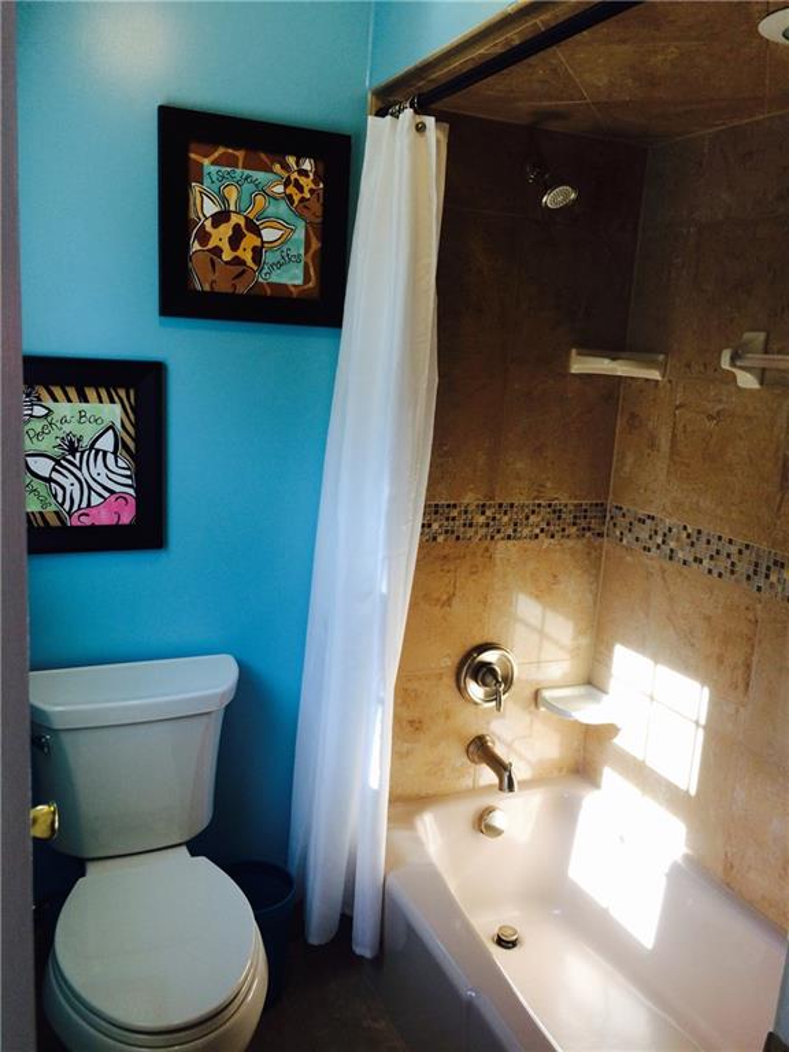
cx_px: 394
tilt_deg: -11.4
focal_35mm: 29
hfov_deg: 48.2
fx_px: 881
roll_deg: -2.5
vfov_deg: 61.7
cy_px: 526
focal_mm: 4.15
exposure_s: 1/100
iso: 50
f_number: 2.2
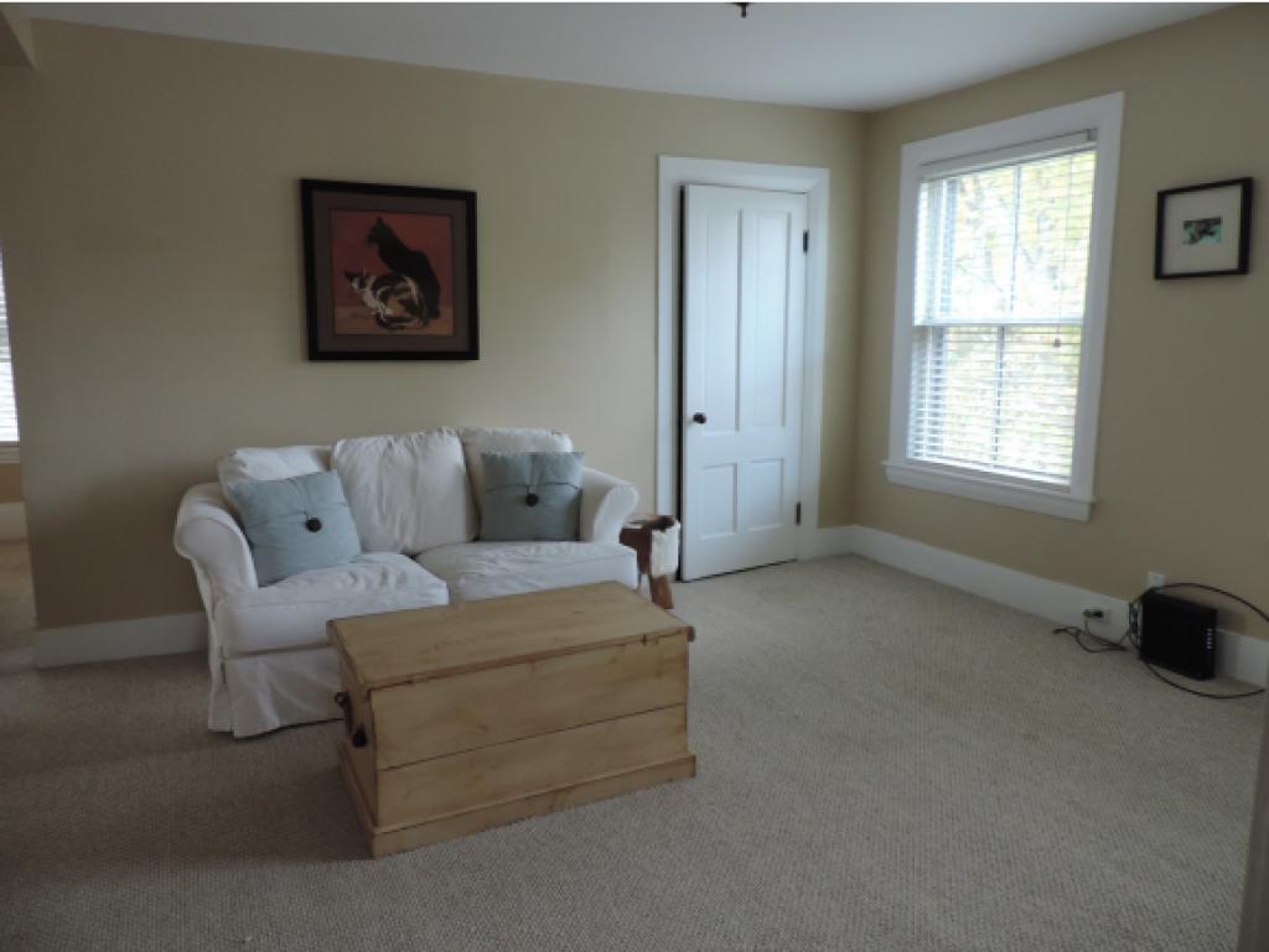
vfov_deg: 56.9
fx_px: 880
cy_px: 476
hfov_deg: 71.6
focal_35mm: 24
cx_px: 634
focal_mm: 4.3
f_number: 3
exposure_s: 1/30
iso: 280
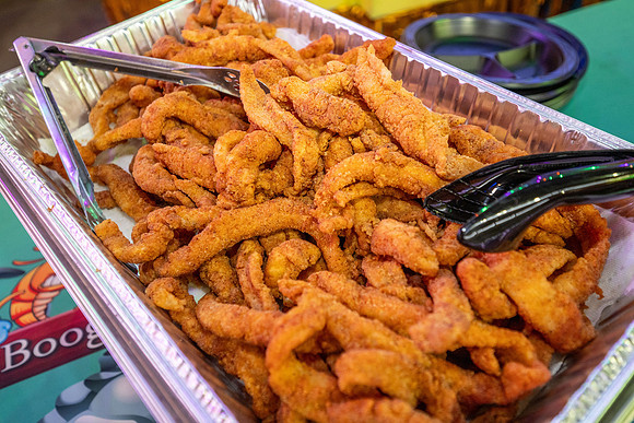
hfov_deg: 61.9
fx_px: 528
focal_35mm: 30
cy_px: 212
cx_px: 317
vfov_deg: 43.6
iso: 1100
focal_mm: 30
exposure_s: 1/100
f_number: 4
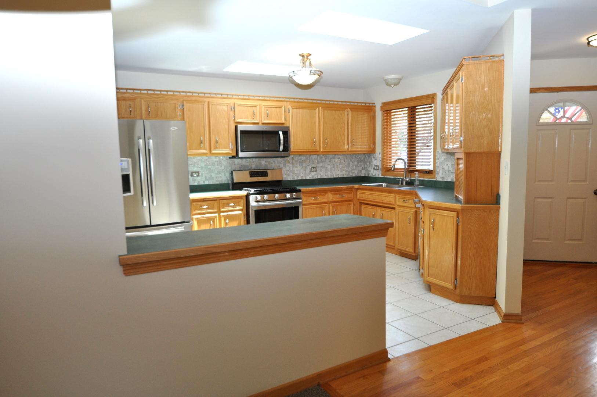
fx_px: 398
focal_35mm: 24
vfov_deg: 53.0
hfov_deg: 73.8
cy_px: 198
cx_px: 298
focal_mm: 16
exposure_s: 1/125
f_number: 5.6
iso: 400
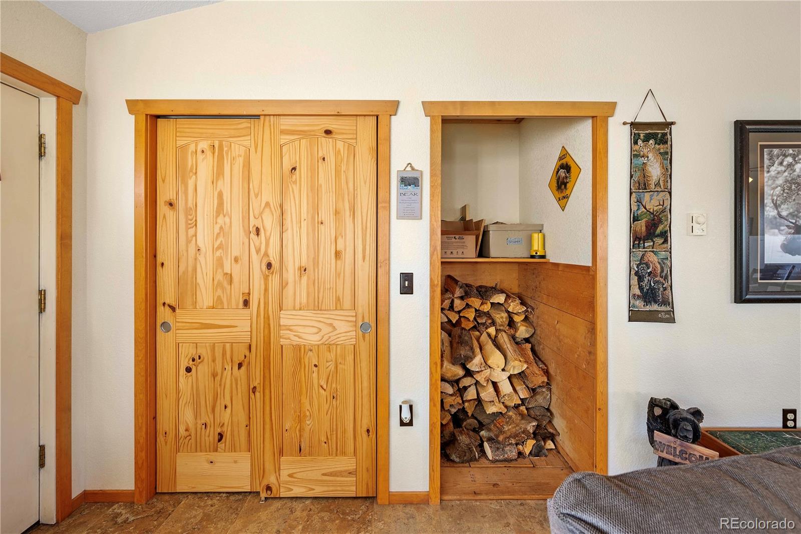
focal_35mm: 14
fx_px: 312
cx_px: 400
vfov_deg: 81.2
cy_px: 267
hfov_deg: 104.2
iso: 100
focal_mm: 14
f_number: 8
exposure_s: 1/1.25
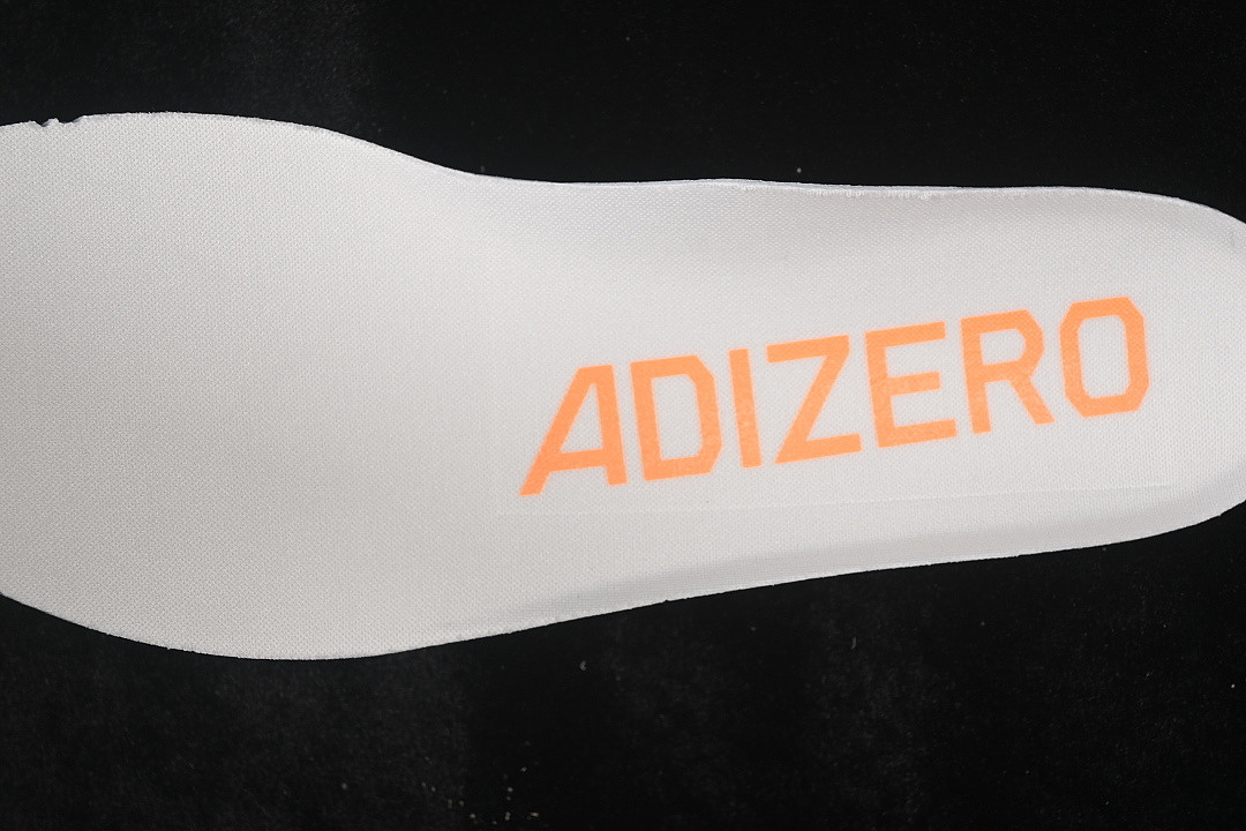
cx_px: 623
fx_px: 2596
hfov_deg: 27.0
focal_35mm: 75
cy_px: 416
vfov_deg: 18.2
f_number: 7.1
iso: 160
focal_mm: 50
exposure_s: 1/80
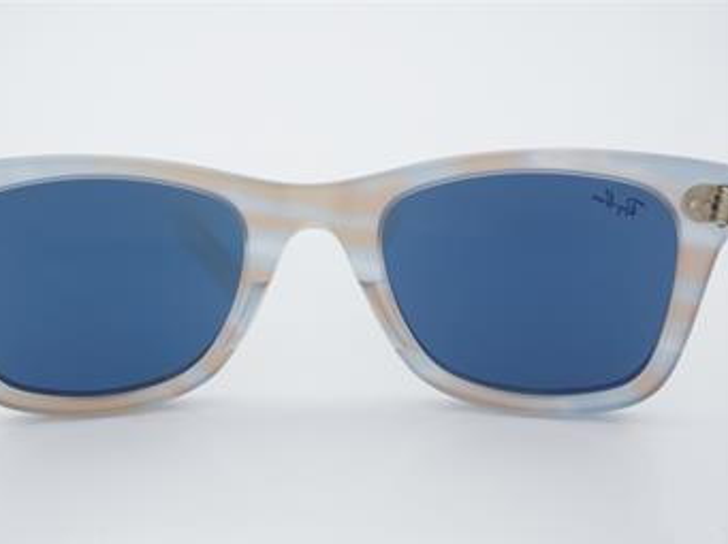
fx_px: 924
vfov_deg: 32.8
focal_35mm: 44
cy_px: 282
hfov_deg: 42.9
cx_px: 316
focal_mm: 26
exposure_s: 1/4
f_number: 25
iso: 100
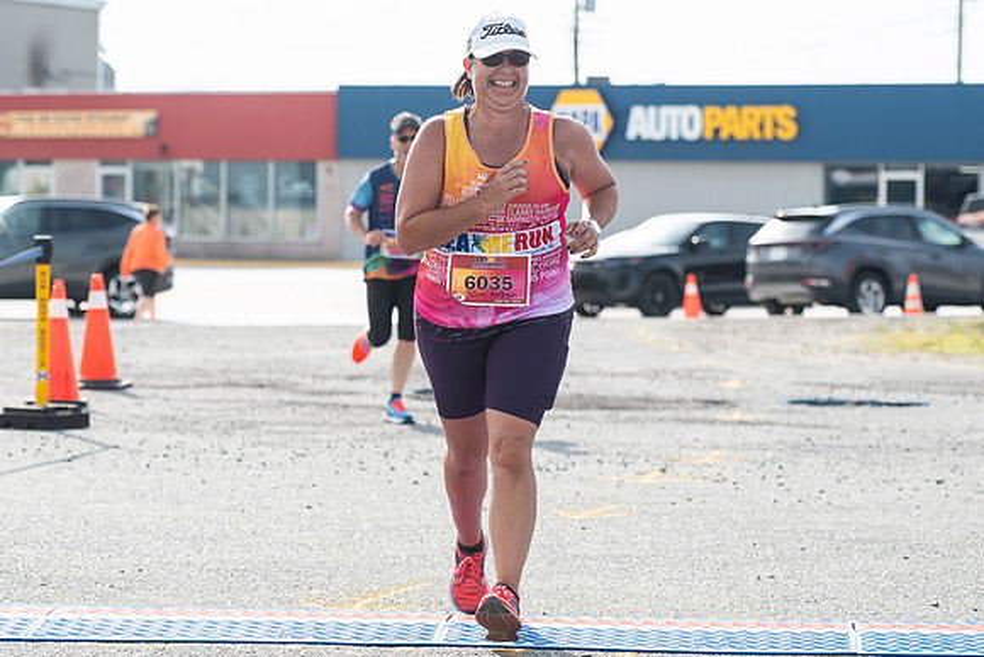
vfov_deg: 9.5
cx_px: 441
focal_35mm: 144
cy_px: 212
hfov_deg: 14.3
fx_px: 3931
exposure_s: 1/1250
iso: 250
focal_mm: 92
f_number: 4.5
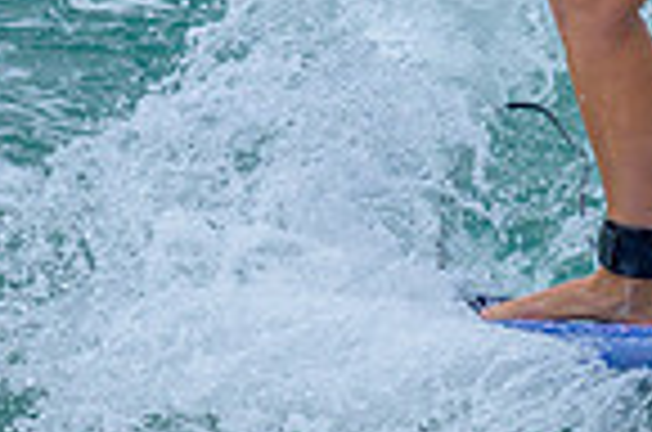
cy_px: -147
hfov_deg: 0.5
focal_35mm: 4117
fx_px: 74400
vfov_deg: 0.3
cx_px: 532
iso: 450
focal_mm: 800
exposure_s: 1/2000
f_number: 6.3
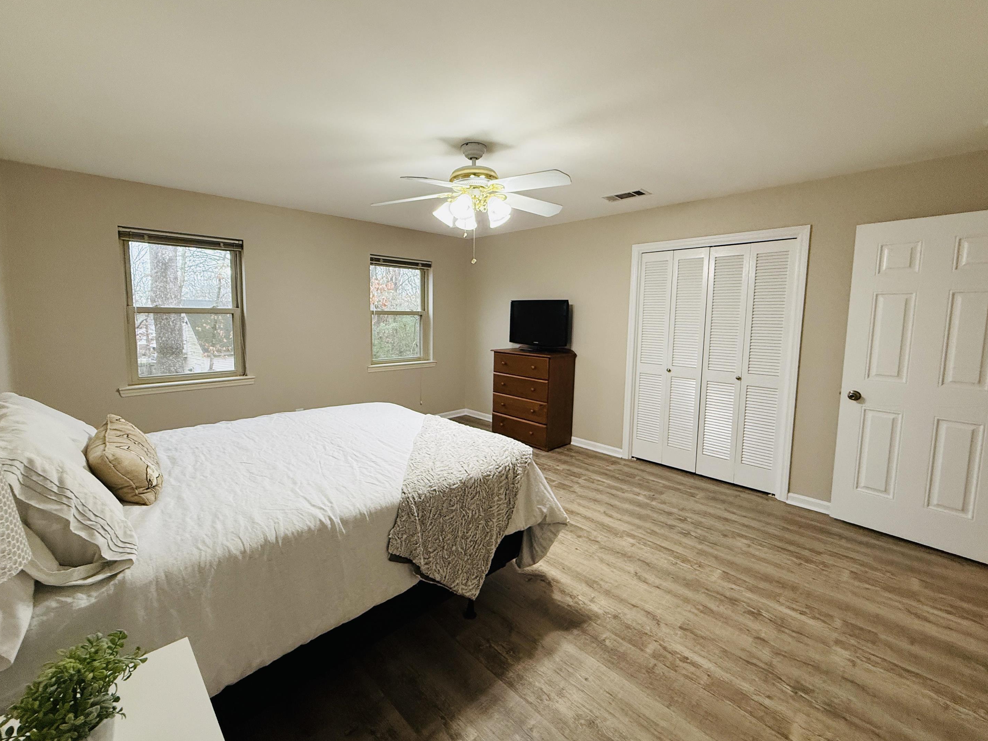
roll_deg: -0.6
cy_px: 354
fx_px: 428
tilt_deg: -5.0
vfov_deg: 81.7
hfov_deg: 98.1
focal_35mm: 15
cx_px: 470
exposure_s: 1/120
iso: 320
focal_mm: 2.22
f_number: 2.2
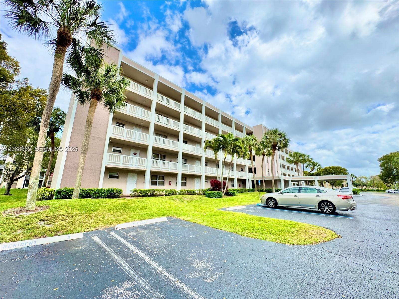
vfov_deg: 85.7
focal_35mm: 14
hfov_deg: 102.1
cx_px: 200
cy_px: 150
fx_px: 161
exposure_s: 1/1020
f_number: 2.2
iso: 40
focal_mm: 2.22
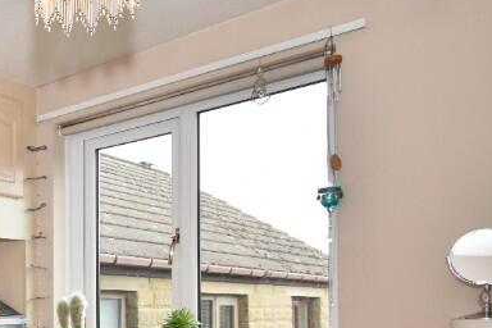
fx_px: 547
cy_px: 306
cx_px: -129
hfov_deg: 35.3
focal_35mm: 40
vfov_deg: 31.6
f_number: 5
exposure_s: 1/200
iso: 640
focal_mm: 10
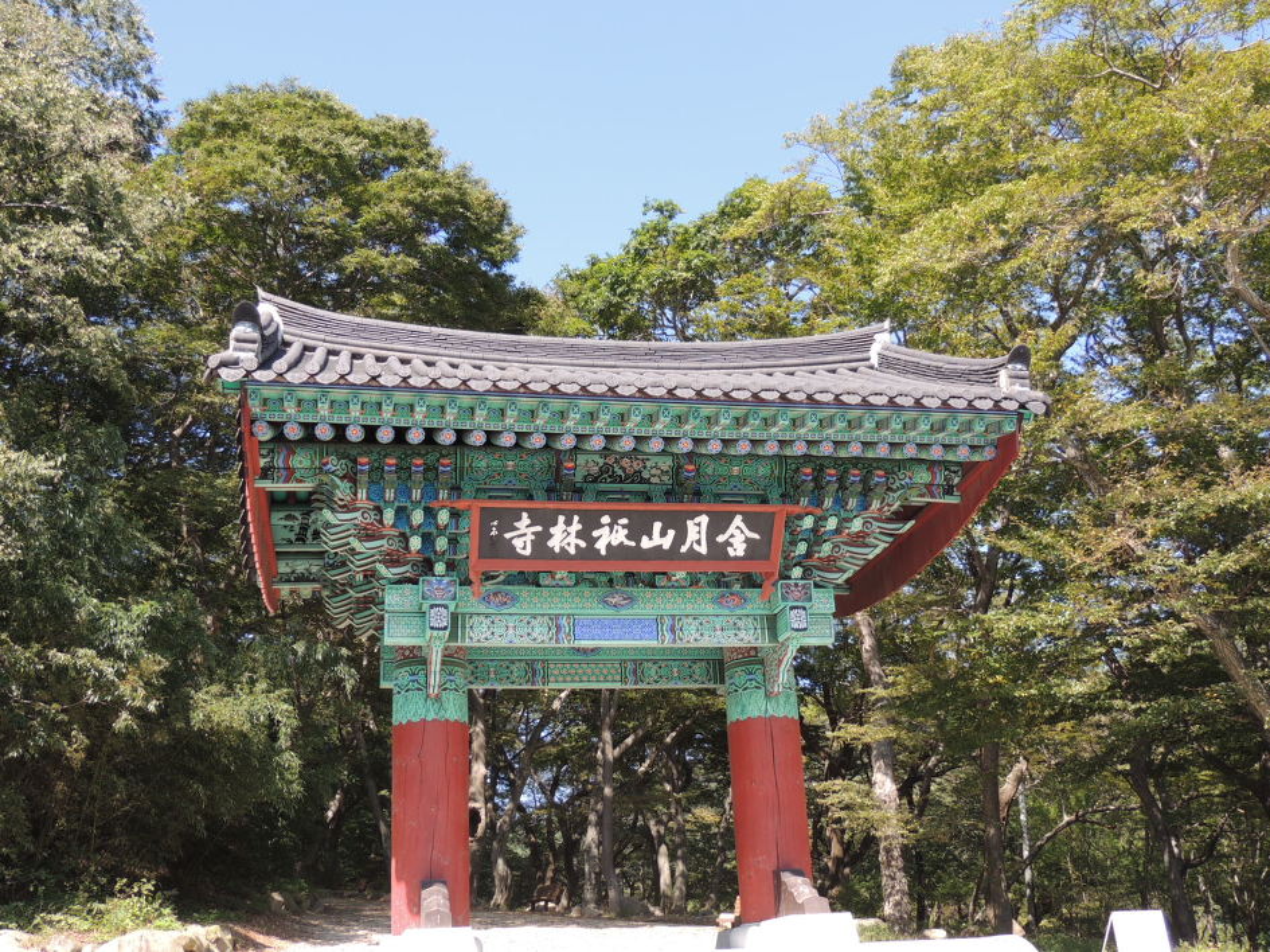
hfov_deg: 46.8
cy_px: 476
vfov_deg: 35.9
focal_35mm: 40
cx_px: 635
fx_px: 1467
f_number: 3.3
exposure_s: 1/320
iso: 100
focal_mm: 7.1
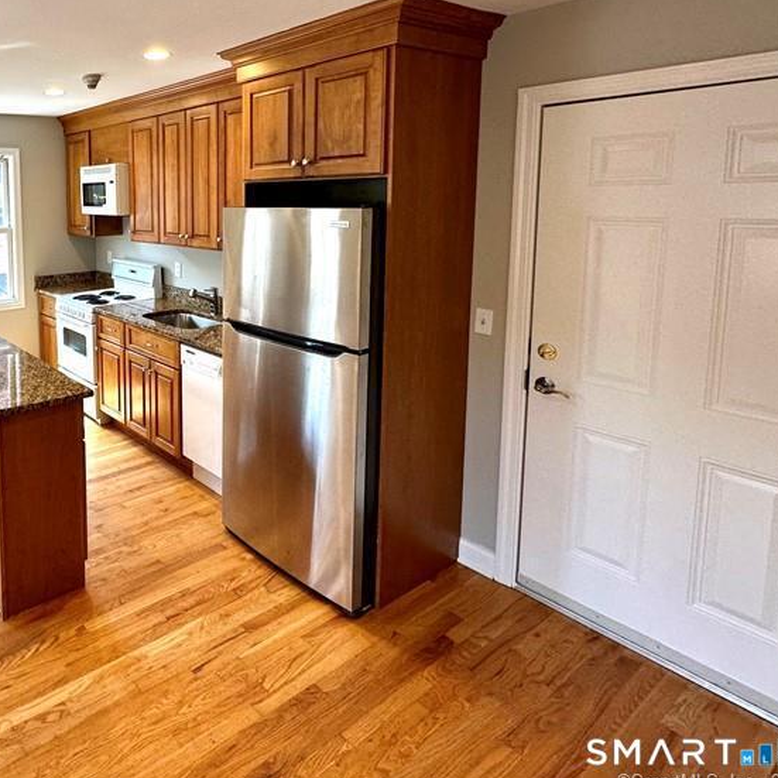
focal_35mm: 23
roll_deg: +1.0
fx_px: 585
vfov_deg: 65.3
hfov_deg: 58.8
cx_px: 97
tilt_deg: -5.5
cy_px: 253
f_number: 2.2
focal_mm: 2.22
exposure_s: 1/120
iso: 100
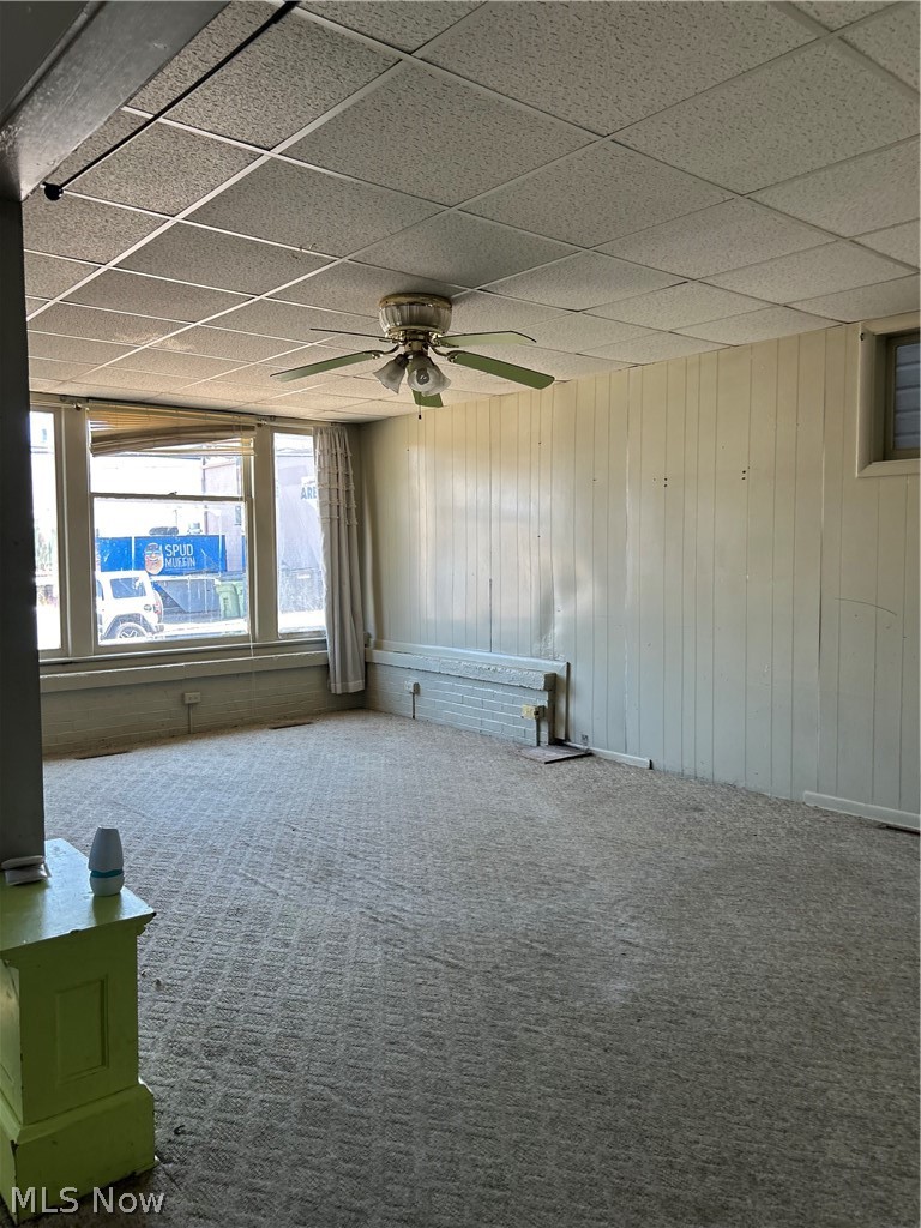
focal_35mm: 26
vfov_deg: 67.3
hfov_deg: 53.1
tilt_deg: -0.5
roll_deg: -1.9
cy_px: 614
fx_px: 922
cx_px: 460
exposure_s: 1/121
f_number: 1.5
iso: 64
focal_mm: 5.7
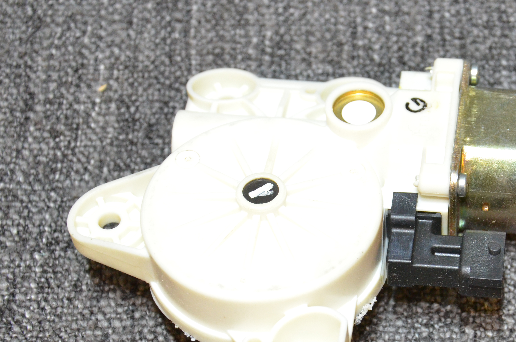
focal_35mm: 102
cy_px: 206
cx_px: 402
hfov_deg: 19.9
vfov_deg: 13.4
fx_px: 1459
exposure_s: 1/125
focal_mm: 40
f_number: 6.3
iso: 2500
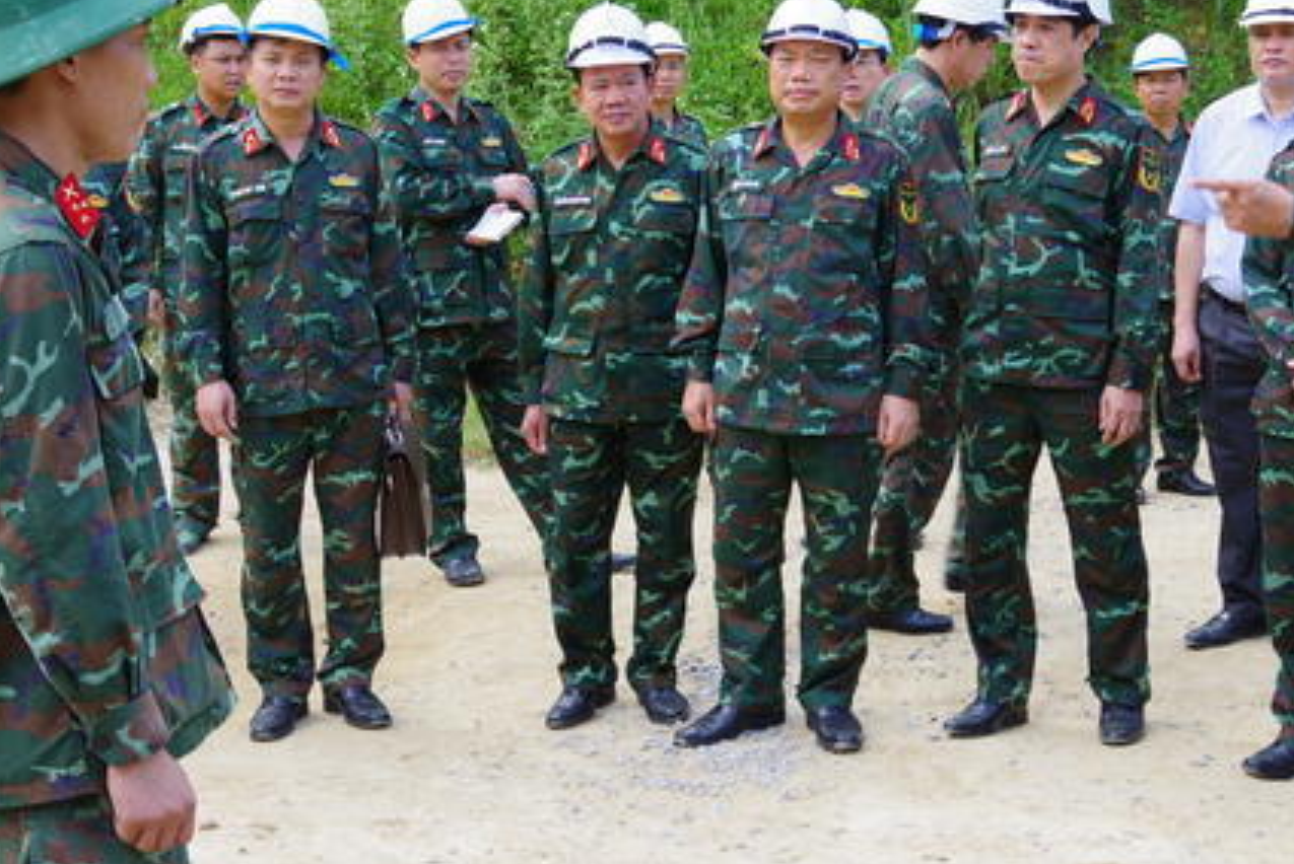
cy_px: 473
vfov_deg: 21.9
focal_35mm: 62
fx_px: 2230
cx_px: 789
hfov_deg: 32.2
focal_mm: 21
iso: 400
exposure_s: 1/100
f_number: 8
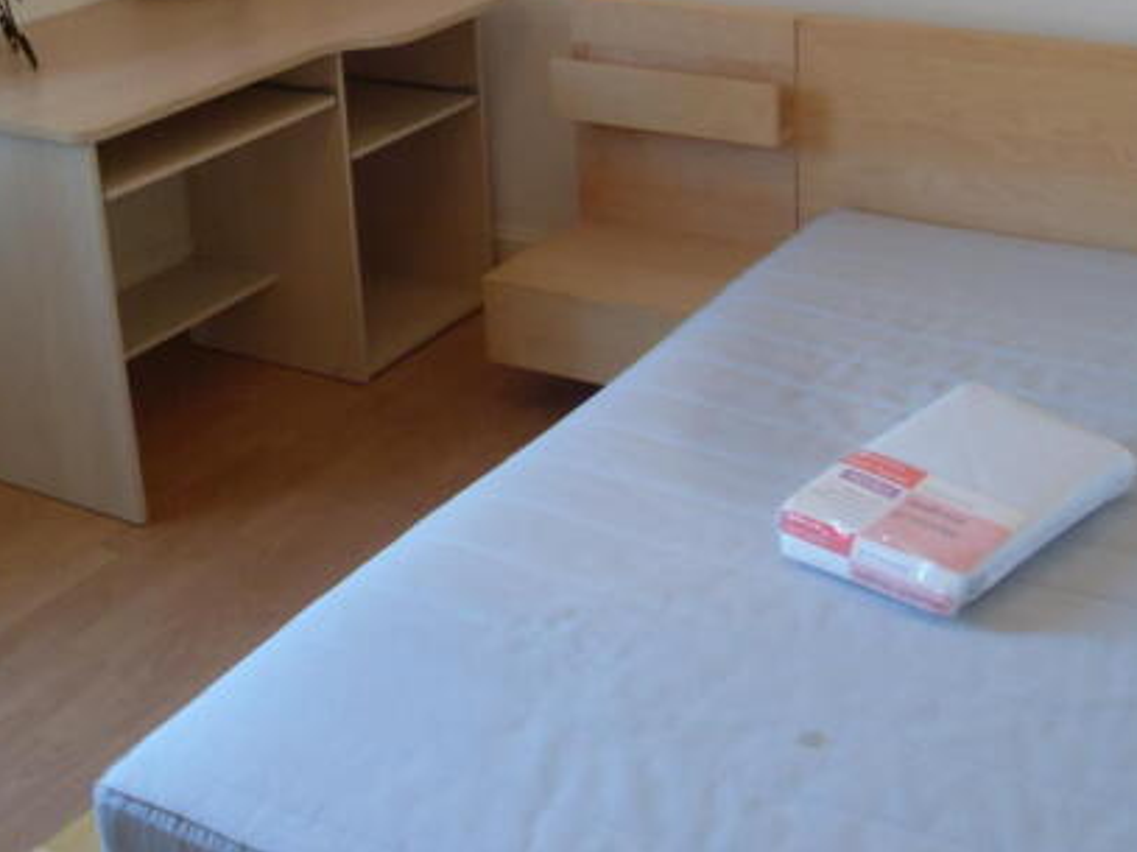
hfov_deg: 36.0
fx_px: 1740
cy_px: 258
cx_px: 691
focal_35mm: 53
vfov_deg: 27.3
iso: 200
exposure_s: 1/45
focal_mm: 6.3
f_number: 2.8
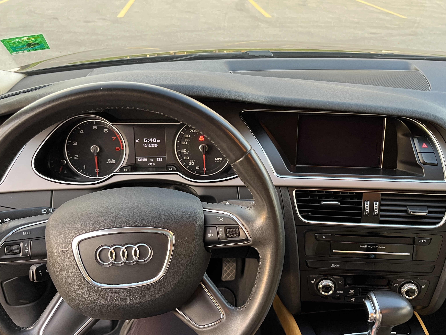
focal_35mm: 34
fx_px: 438
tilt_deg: -32.6
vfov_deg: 41.6
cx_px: 253
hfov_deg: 53.8
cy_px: 203
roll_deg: +0.4
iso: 160
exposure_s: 1/60
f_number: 1.6
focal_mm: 5.1
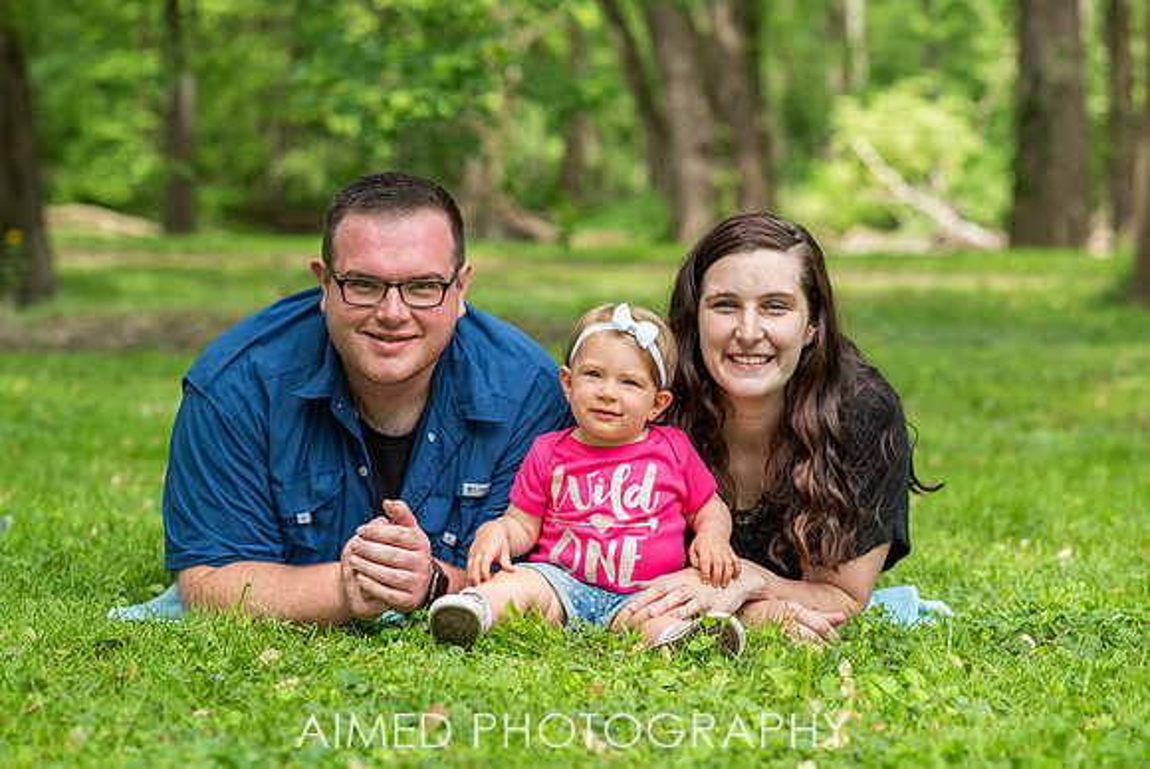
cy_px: 373
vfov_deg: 14.1
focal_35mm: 97
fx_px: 3103
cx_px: 652
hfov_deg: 21.0
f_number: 3.5
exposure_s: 1/1000
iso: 320
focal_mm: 85
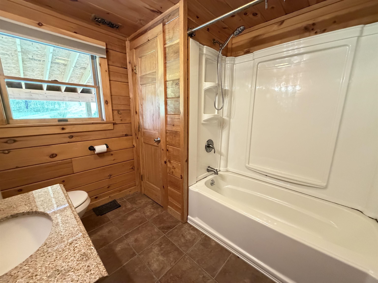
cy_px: 142
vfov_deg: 85.7
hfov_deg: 102.1
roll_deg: +0.3
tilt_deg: -11.0
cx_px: 189
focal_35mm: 14
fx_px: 153
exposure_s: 1/60
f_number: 2.2
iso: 800
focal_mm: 2.22
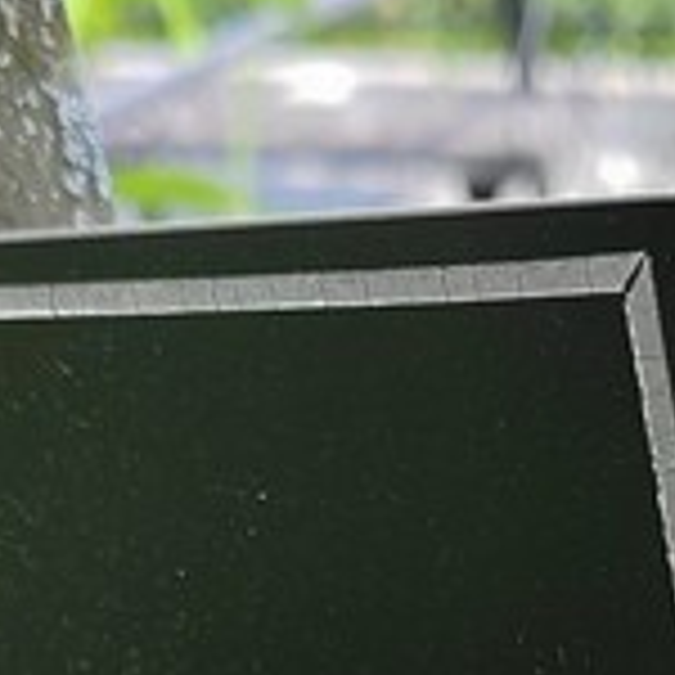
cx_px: 464
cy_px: 986
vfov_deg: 13.1
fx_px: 2802
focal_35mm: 127
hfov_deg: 13.7
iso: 100
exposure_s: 1/280
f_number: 1.9
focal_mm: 5.52
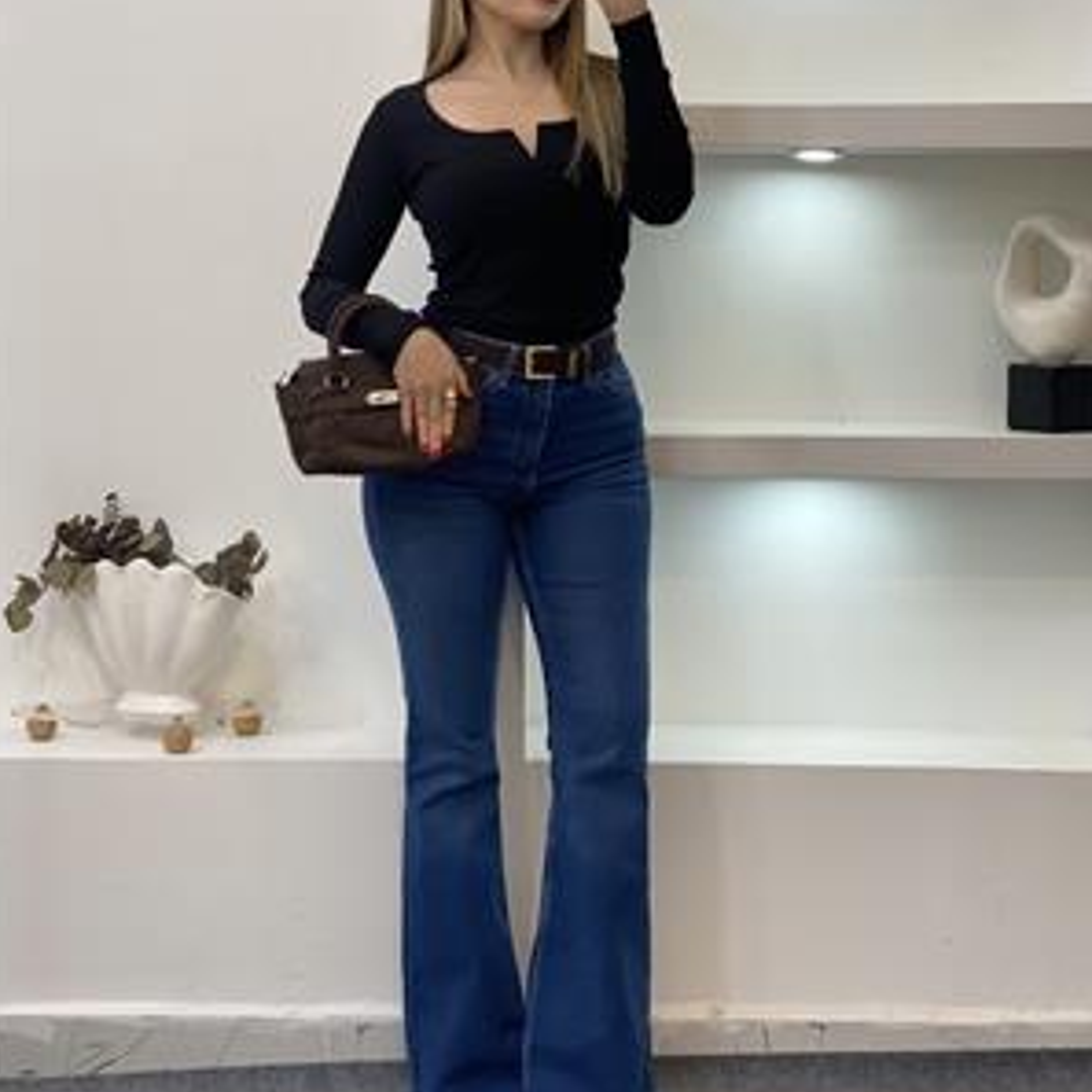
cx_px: 552
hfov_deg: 26.9
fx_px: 2284
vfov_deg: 26.9
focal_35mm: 64
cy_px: 509
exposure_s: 1/100
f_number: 2
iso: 80
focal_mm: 6
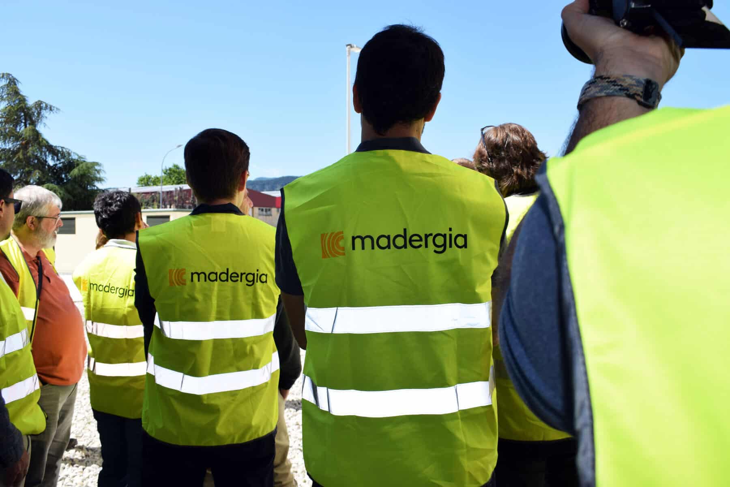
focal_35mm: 34
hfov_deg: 55.1
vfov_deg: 38.4
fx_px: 700
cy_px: 244
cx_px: 365
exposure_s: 1/200
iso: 100
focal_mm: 23
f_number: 7.1
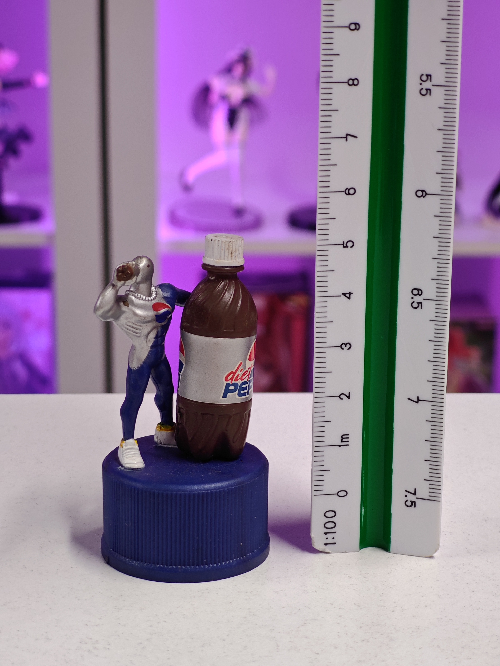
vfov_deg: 24.4
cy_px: 333
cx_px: 250
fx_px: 1541
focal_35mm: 80
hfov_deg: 18.4
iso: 400
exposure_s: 1/21.6
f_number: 2.4
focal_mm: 7.48
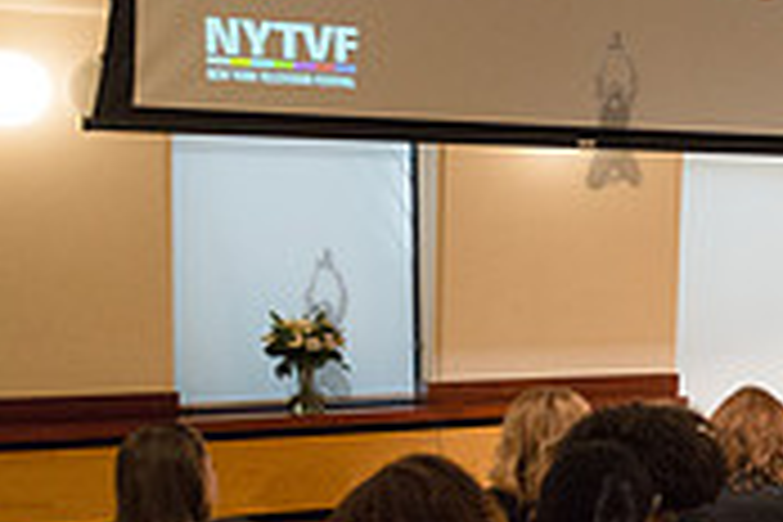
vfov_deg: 17.0
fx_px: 1740
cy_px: 326
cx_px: 1192
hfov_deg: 21.2
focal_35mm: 80
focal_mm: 24
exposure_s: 1/400
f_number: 3.5
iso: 3200
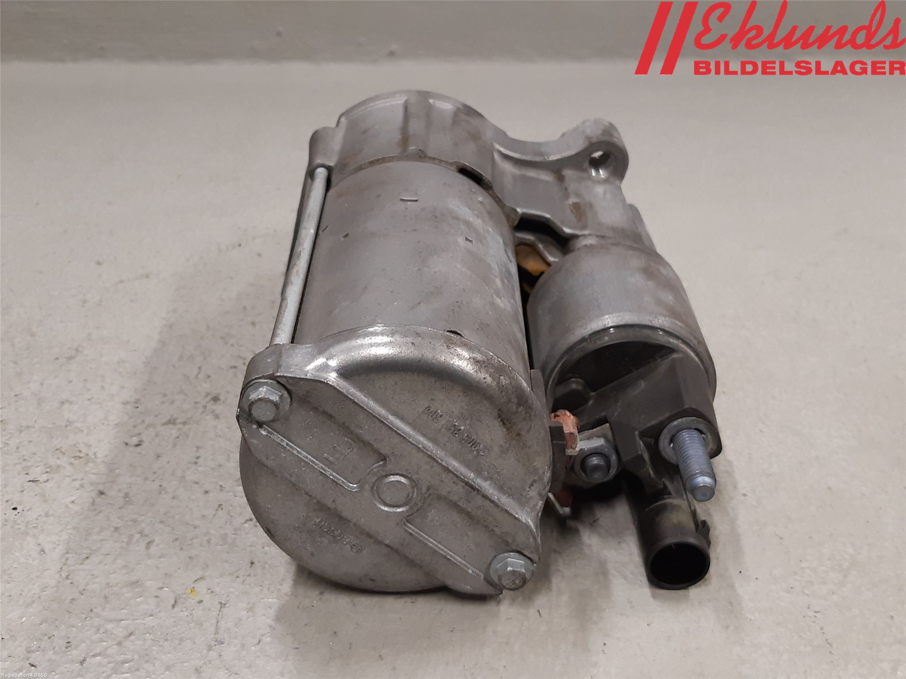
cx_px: 453
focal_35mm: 26
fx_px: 680
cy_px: 340
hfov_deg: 67.3
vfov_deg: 53.1
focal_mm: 3.93
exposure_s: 1/50
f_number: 1.7
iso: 125
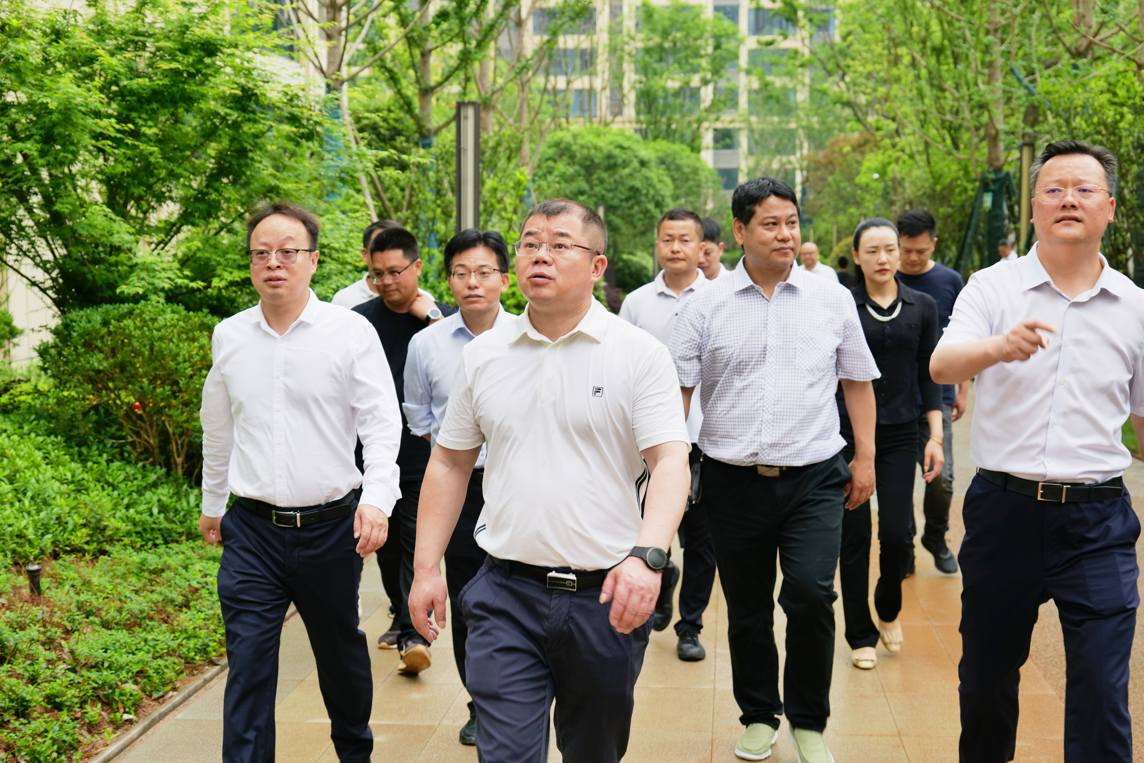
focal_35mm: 56
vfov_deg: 24.2
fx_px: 1779
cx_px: 572
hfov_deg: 35.6
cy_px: 382
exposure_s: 1/100
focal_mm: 56
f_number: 6.3
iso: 200
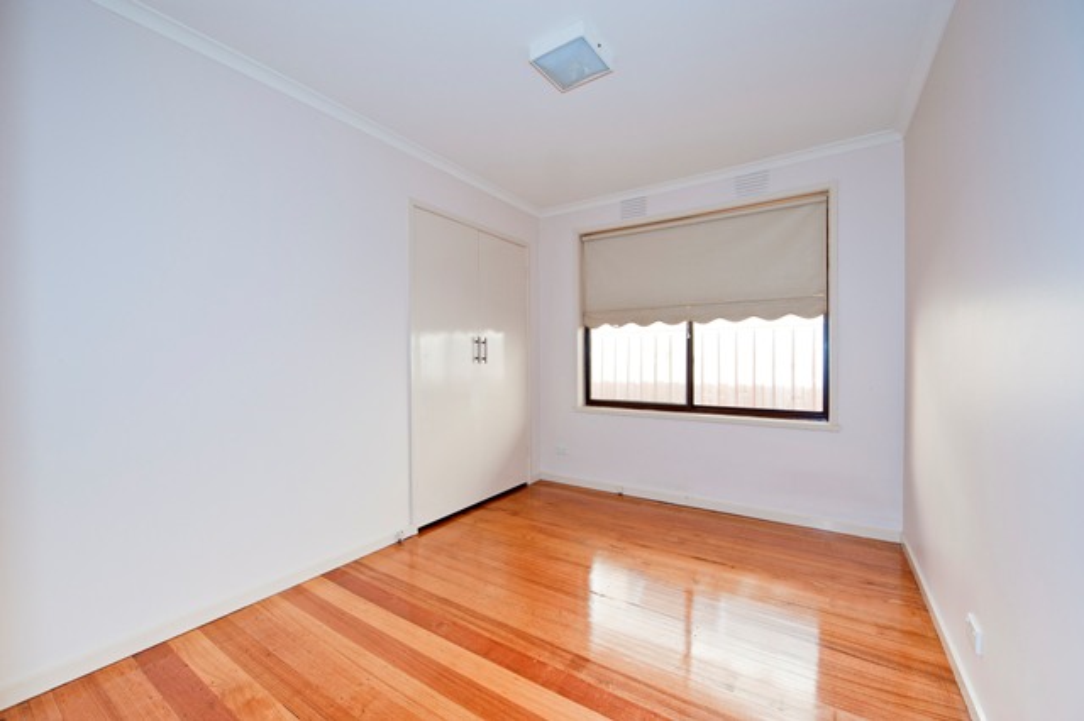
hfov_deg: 104.3
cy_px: 360
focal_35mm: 14
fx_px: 421
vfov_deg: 81.1
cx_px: 542
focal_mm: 14
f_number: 7.1
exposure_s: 1/40
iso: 200
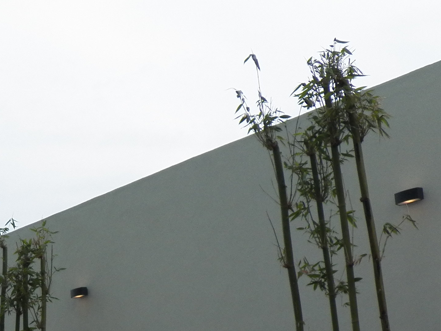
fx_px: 994
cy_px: 399
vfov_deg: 17.9
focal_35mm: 78
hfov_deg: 23.8
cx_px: -17
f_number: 4
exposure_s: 1/1250
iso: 125
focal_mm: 4.9
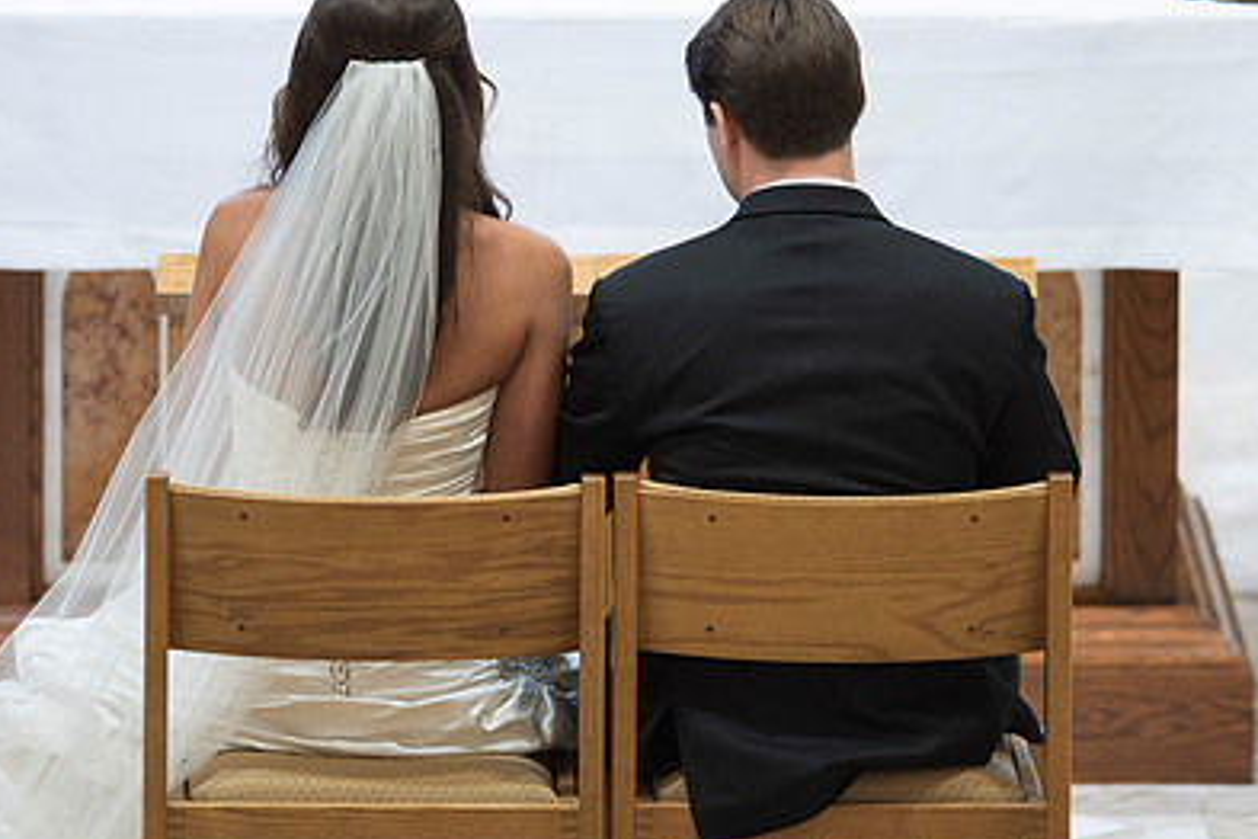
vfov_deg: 2.2
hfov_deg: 3.3
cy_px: 272
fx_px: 21629
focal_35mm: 619
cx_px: 603
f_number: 2.8
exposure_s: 1/125
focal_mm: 400
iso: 900
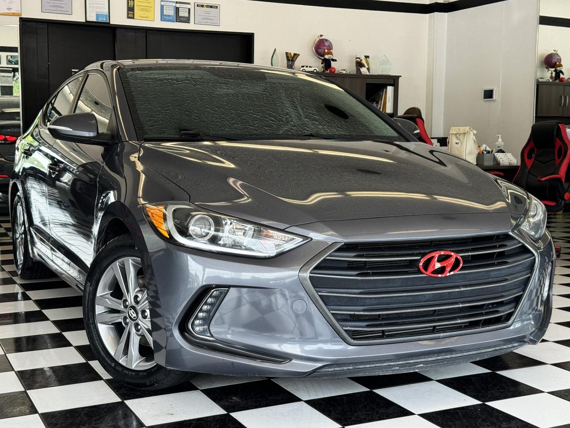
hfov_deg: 38.9
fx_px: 807
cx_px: 285
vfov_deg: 29.7
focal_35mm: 49
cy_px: 214
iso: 64
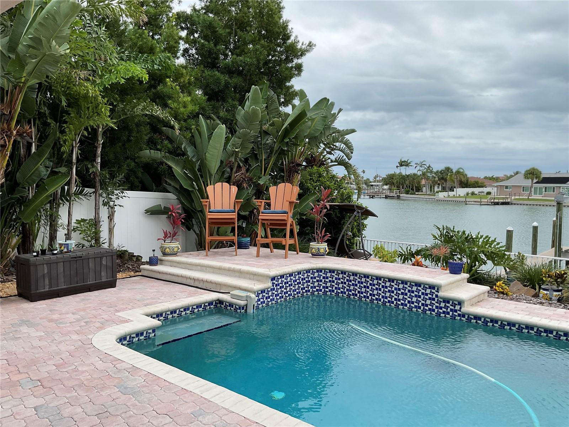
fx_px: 477
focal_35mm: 29
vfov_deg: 48.2
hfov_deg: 61.7
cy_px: 214
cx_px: 284
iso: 16
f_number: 1.8
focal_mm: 3
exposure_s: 1/1490
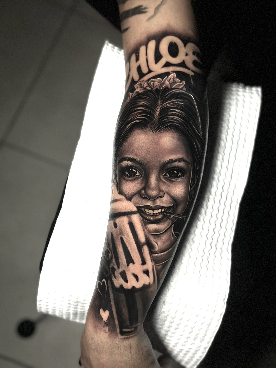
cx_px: 138
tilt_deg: -64.2
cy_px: 184
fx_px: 510
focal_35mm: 48
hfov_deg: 30.3
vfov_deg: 39.7
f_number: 1.78
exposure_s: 1/60
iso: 200
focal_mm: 6.86
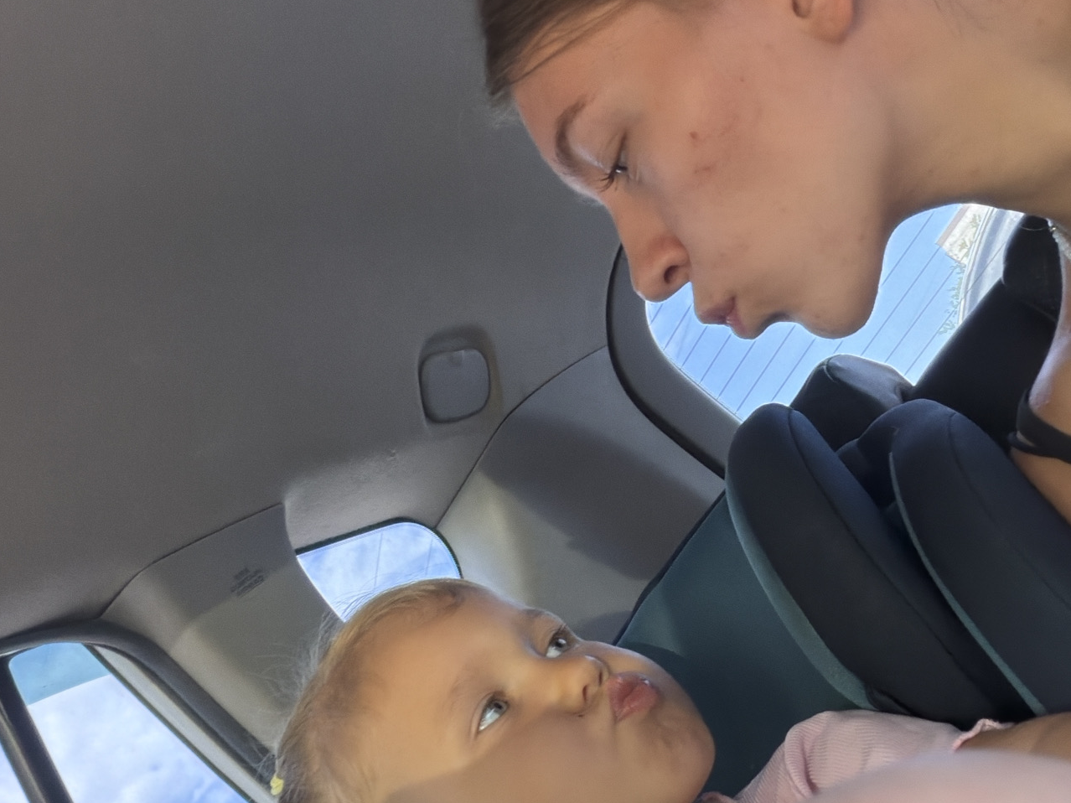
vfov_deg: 39.2
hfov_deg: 51.0
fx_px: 1114
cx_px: 652
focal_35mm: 36
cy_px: 536
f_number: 1.9
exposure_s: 1/193
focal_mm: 2.71
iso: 250
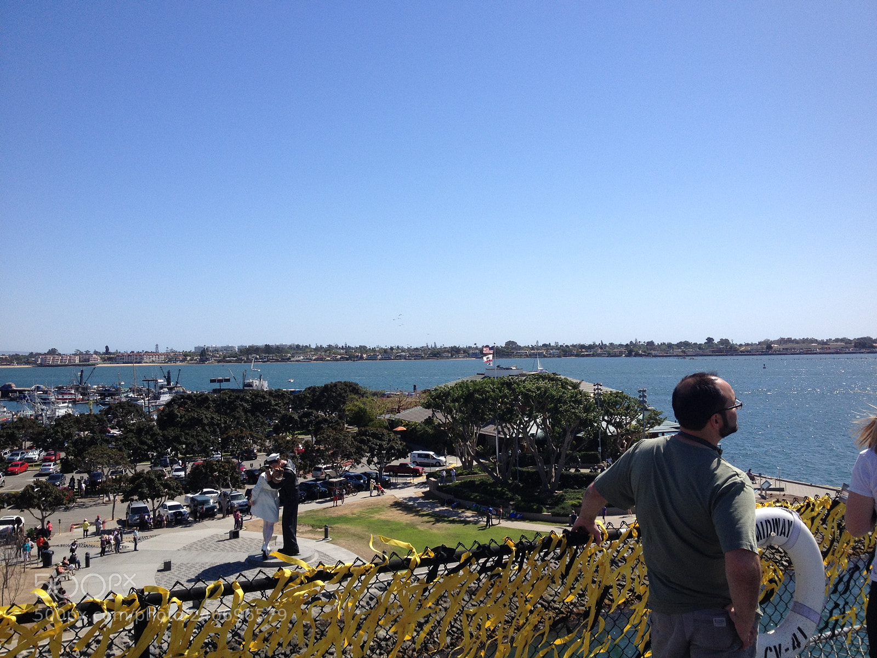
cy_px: 329
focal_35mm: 35
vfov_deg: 40.7
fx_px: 887
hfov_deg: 52.6
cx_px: 438
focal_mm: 4.28
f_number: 2.4
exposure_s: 1/2123
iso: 50
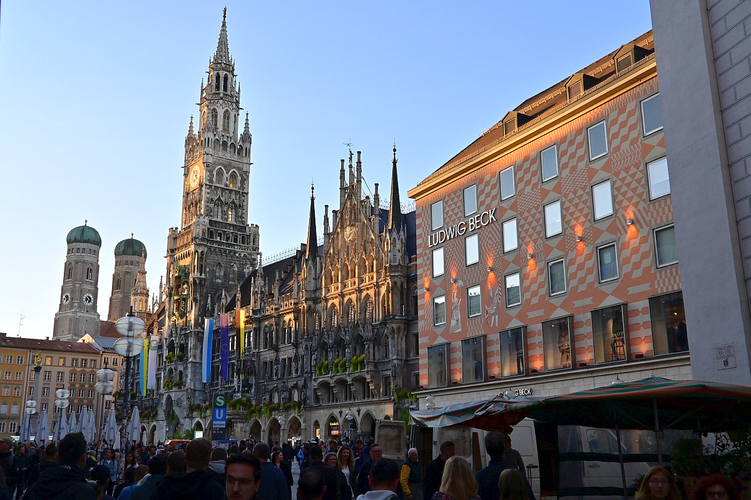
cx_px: 376
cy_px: 250
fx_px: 751
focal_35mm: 36
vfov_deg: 36.9
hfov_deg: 53.1
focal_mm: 24
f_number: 11
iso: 720
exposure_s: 1/250
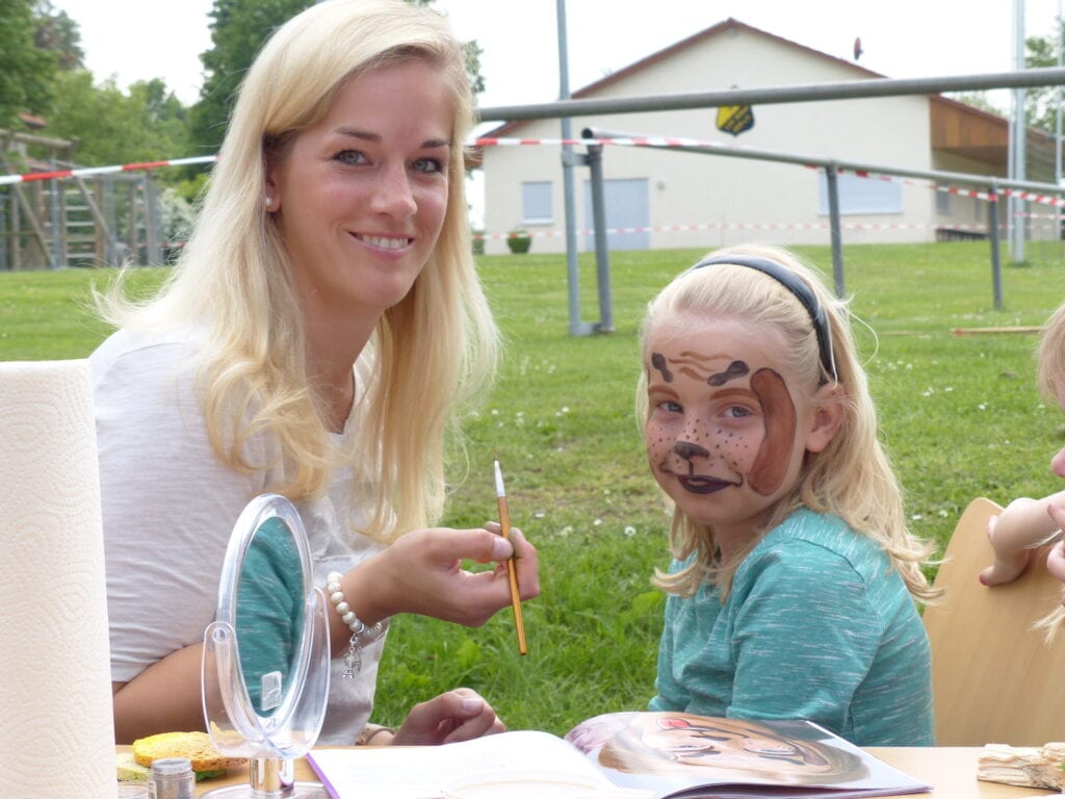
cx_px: 532
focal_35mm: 76
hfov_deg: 25.7
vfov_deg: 19.4
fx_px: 2338
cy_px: 400
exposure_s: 1/320
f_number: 4
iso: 100
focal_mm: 13
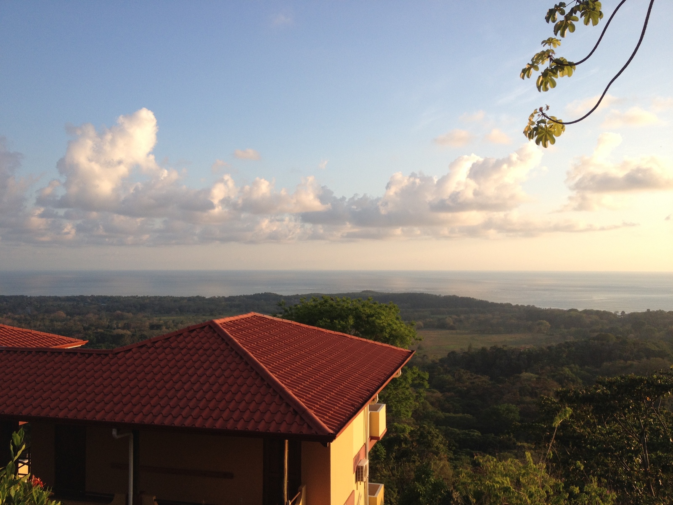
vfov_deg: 40.7
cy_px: 252
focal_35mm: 35
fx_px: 680
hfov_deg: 52.6
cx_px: 336
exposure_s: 1/800
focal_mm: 4.28
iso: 50
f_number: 2.4
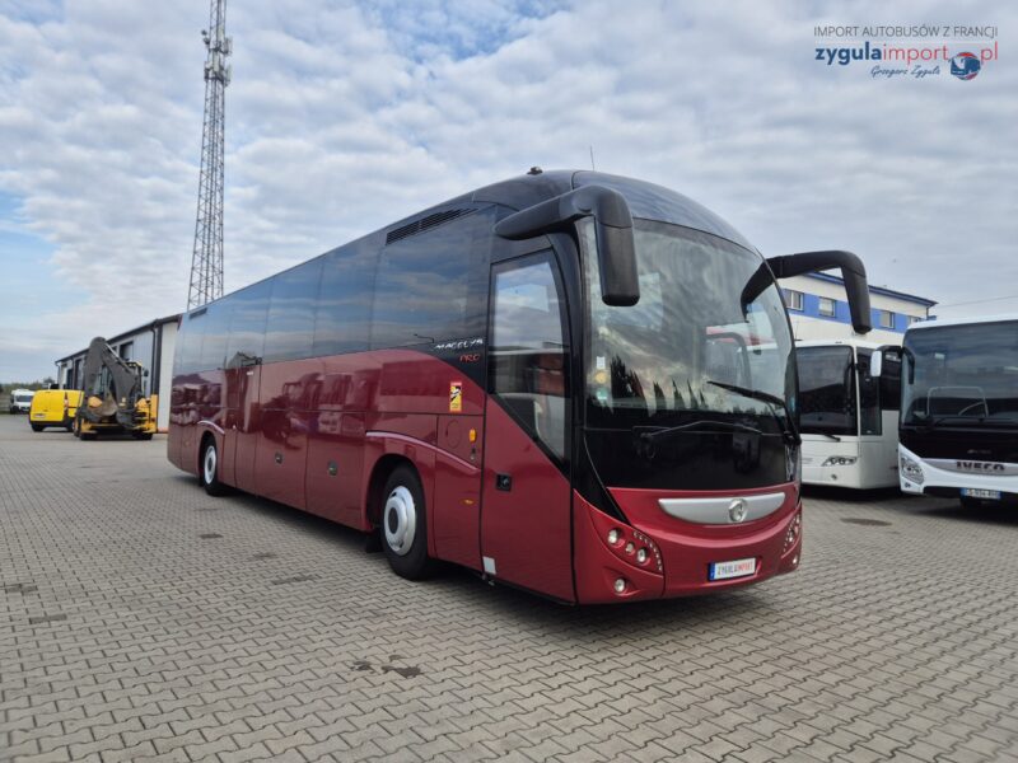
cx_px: 509
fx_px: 676
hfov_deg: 73.9
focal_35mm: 23
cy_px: 382
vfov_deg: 58.9
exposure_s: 1/909
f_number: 1.8
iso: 25
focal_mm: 5.4
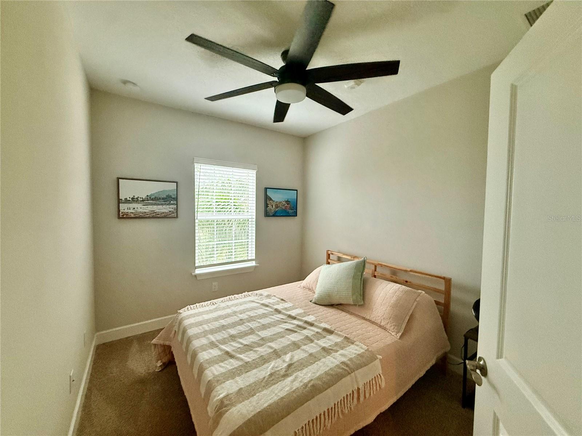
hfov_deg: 102.1
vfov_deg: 85.7
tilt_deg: -2.0
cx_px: 291
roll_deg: -1.6
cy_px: 218
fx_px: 235
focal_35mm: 14
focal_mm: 2.22
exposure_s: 1/120
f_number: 2.2
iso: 500
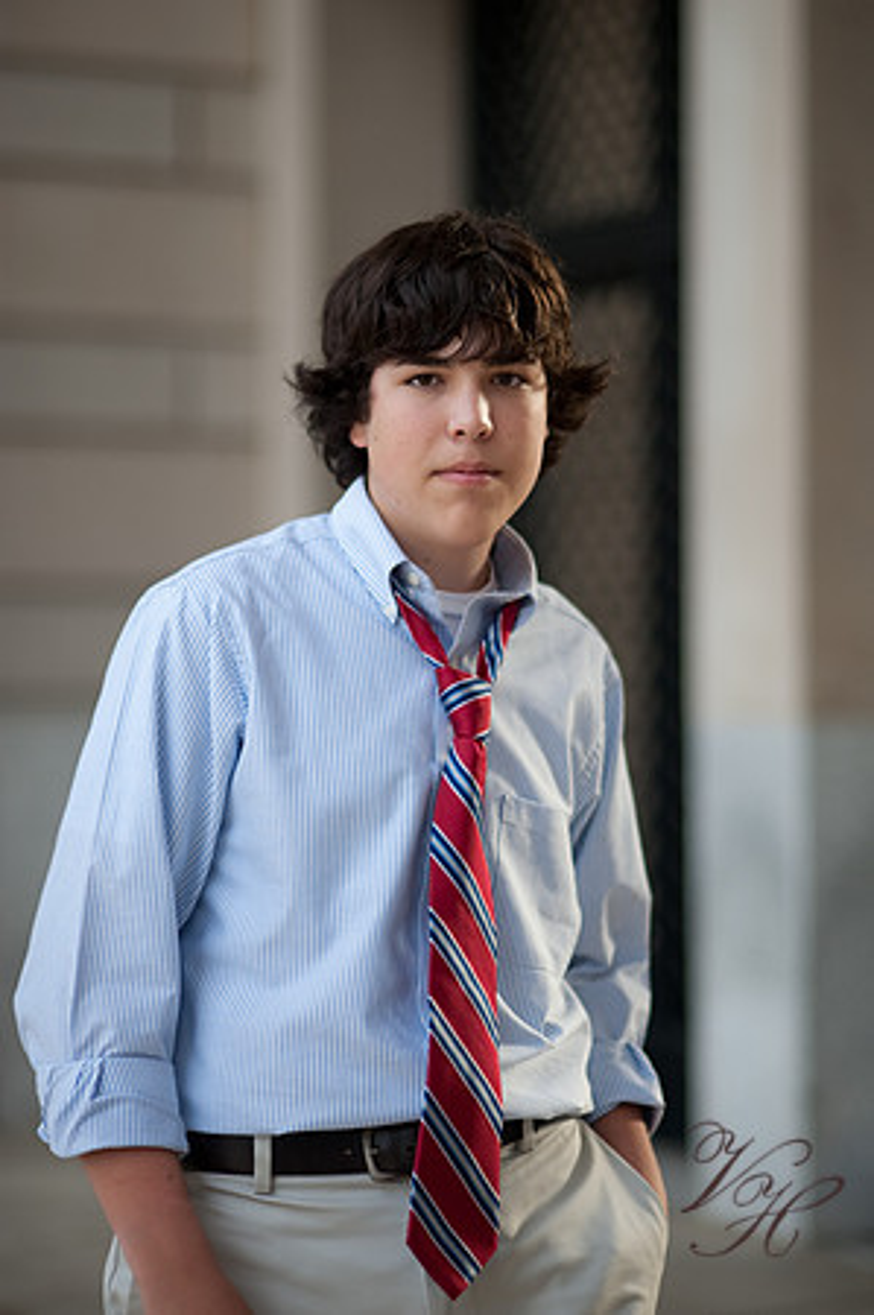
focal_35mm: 85
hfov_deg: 16.0
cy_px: 658
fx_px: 3102
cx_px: 437
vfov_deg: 23.9
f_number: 1.8
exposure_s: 1/1250
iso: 320
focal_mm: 85
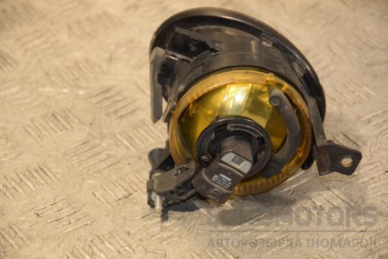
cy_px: 129
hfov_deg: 13.0
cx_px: 195
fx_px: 1708
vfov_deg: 8.7
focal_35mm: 159
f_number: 5.6
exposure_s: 1/100
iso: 800
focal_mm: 105
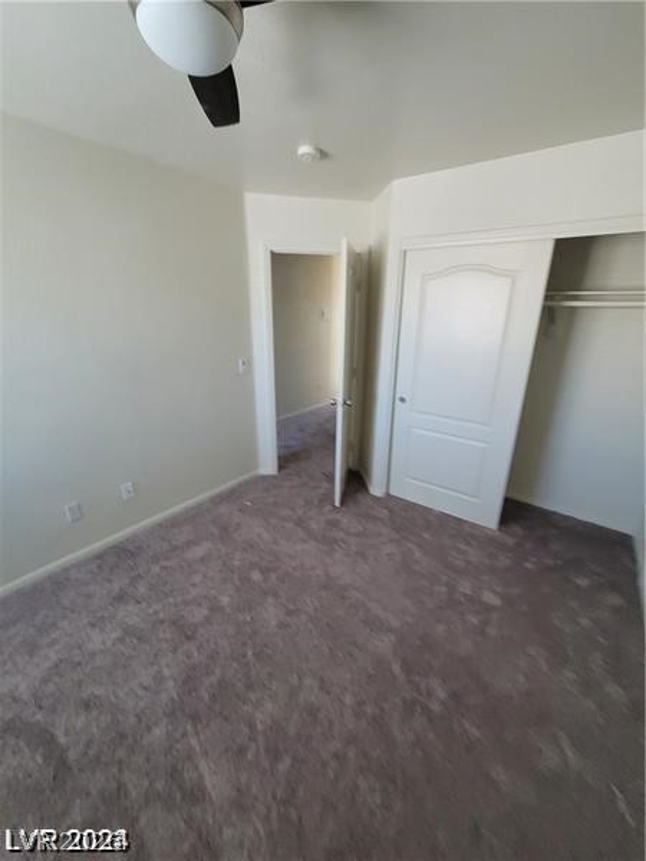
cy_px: 430
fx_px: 323
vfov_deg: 106.2
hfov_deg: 89.9
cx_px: 323
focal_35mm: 13
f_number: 2.2
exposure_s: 1/60
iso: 250
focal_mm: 2.2
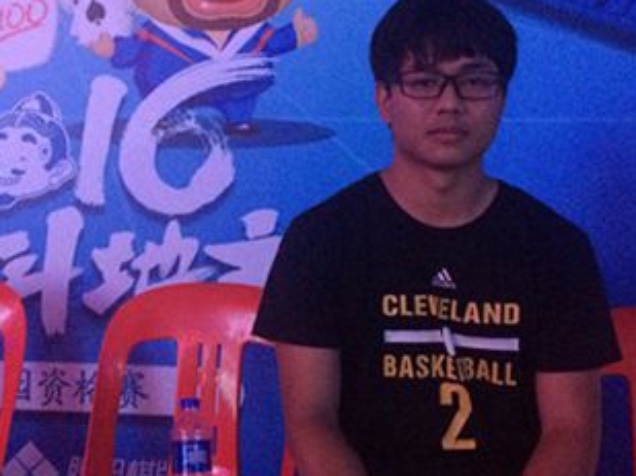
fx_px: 863
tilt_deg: +0.4
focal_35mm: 47
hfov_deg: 40.4
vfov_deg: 30.7
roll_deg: -0.1
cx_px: 280
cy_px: 186
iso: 500
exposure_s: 1/17
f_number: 2.2
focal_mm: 4.15
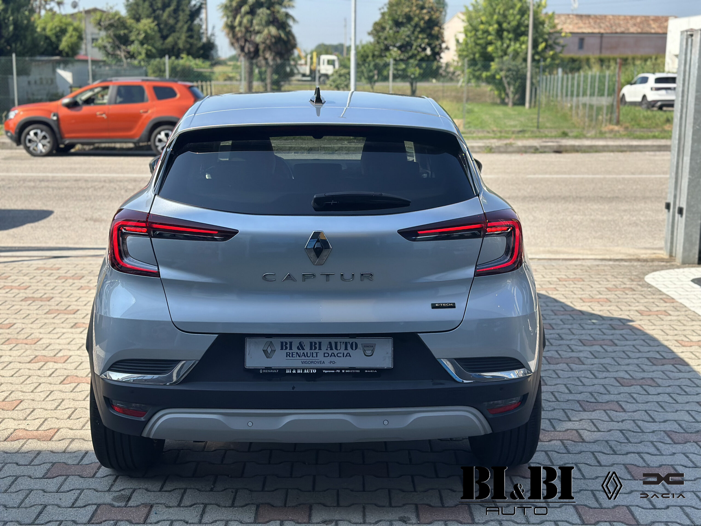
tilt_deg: -10.6
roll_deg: -0.5
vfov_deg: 30.3
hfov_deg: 39.7
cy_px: 263
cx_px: 350
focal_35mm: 48
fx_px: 972
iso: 80
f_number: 1.78
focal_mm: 6.86
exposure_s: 1/2597
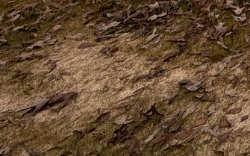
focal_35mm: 62
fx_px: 422
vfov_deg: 14.1
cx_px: 490
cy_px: -222
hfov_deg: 19.6
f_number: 2.2
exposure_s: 1/770
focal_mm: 2.22
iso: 25
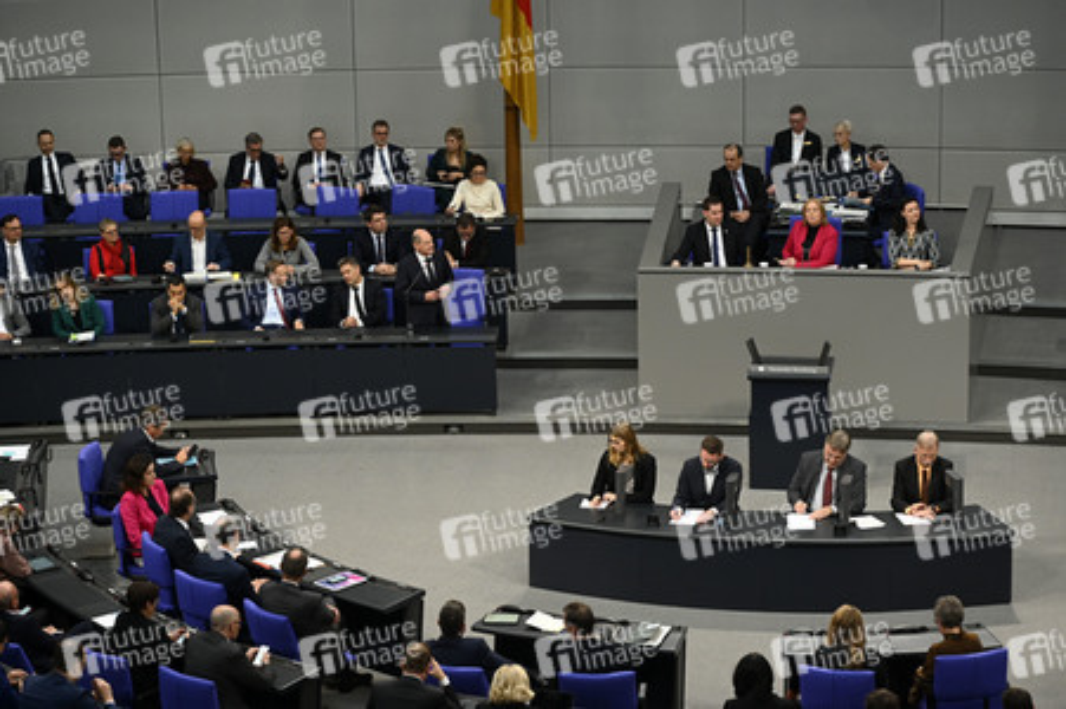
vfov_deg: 14.8
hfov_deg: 22.2
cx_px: 533
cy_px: 354
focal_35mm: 92
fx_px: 2722
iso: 2500
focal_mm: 92
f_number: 4
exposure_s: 1/160
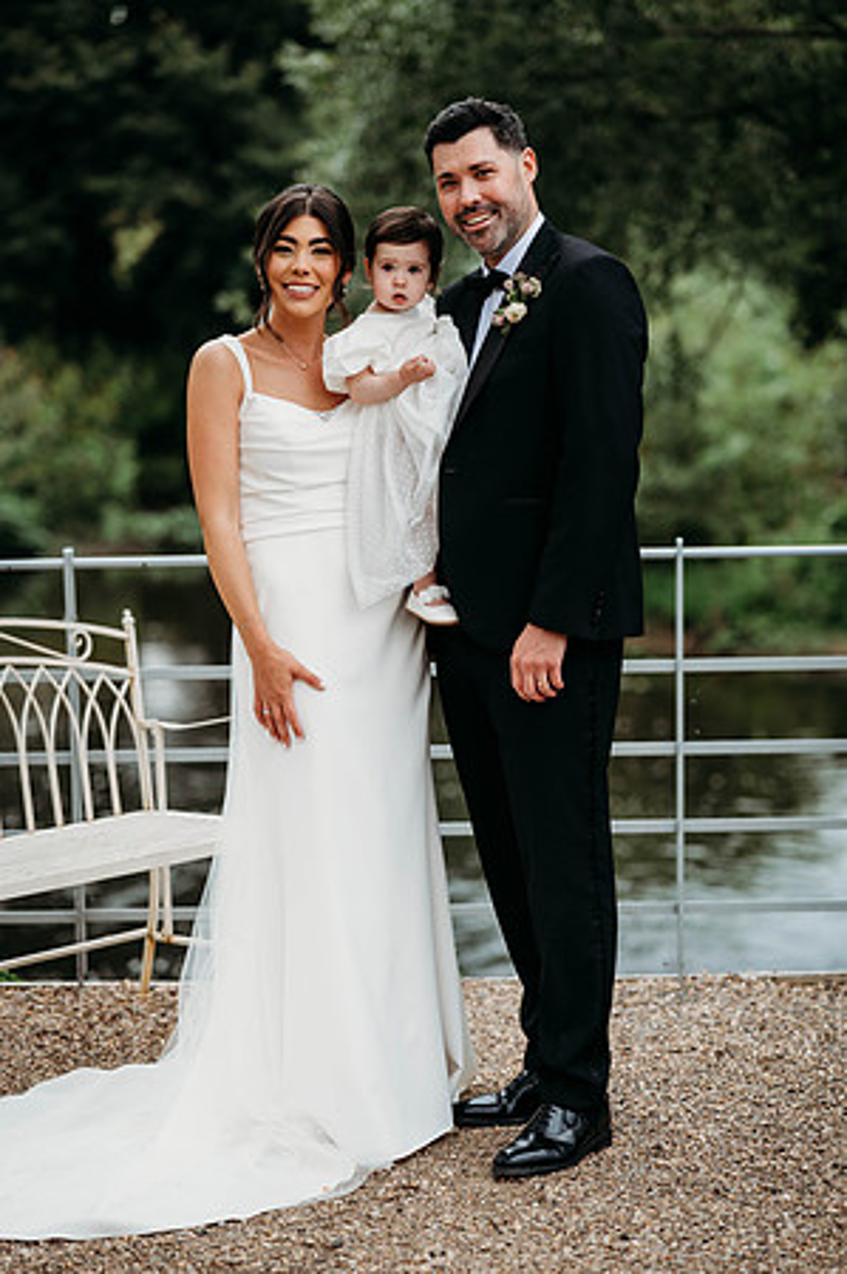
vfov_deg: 23.9
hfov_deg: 16.0
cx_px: 424
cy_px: 637
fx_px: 3007
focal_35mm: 85
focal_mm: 85
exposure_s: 1/1250
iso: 100
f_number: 2.2
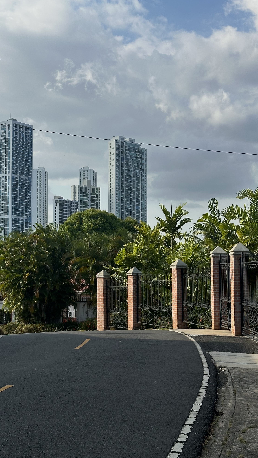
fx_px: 645
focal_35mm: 53
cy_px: 227
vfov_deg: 39.2
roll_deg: -0.6
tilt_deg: +5.1
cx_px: 137
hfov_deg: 22.6
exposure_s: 1/3597
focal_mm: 6.86
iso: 64
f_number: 1.78
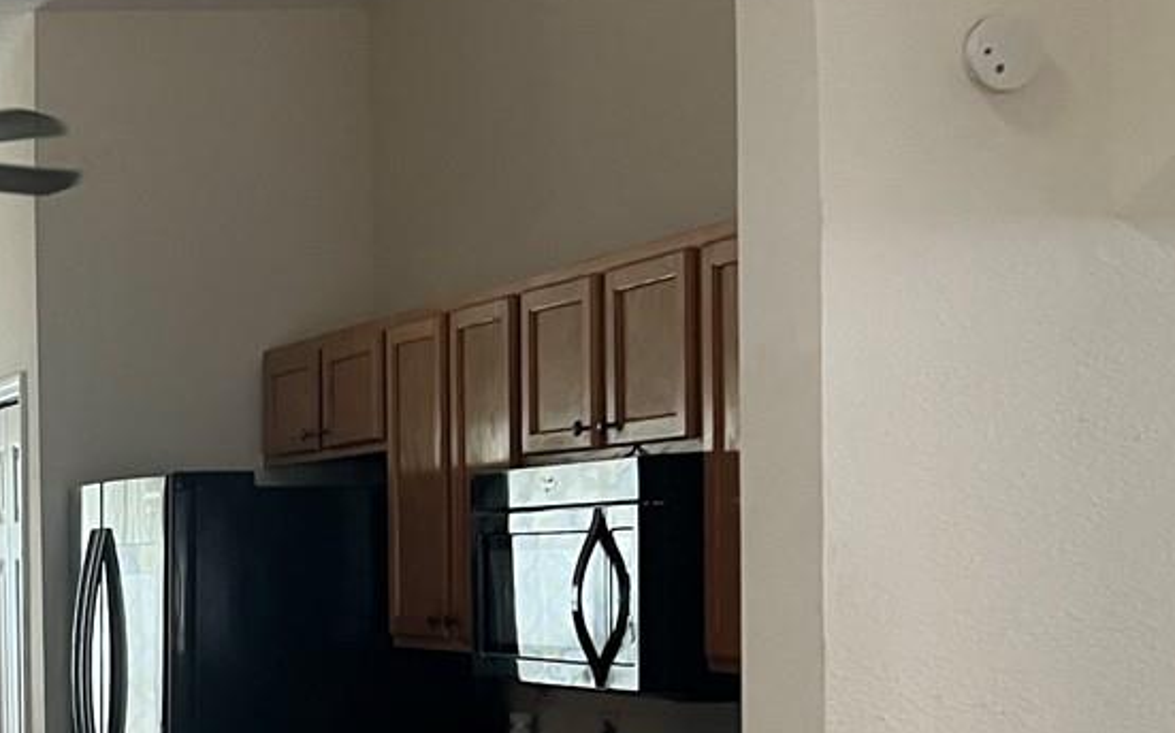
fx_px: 2561
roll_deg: +2.0
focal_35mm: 80
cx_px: -292
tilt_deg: -3.9
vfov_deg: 15.9
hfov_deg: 23.3
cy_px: 769
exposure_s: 1/89
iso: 125
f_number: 1.5
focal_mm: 5.7
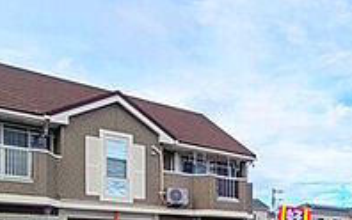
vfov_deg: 25.9
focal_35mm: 45
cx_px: 357
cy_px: 255
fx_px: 432
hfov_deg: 38.9
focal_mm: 1.83
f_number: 2.2
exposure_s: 1/476
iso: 50
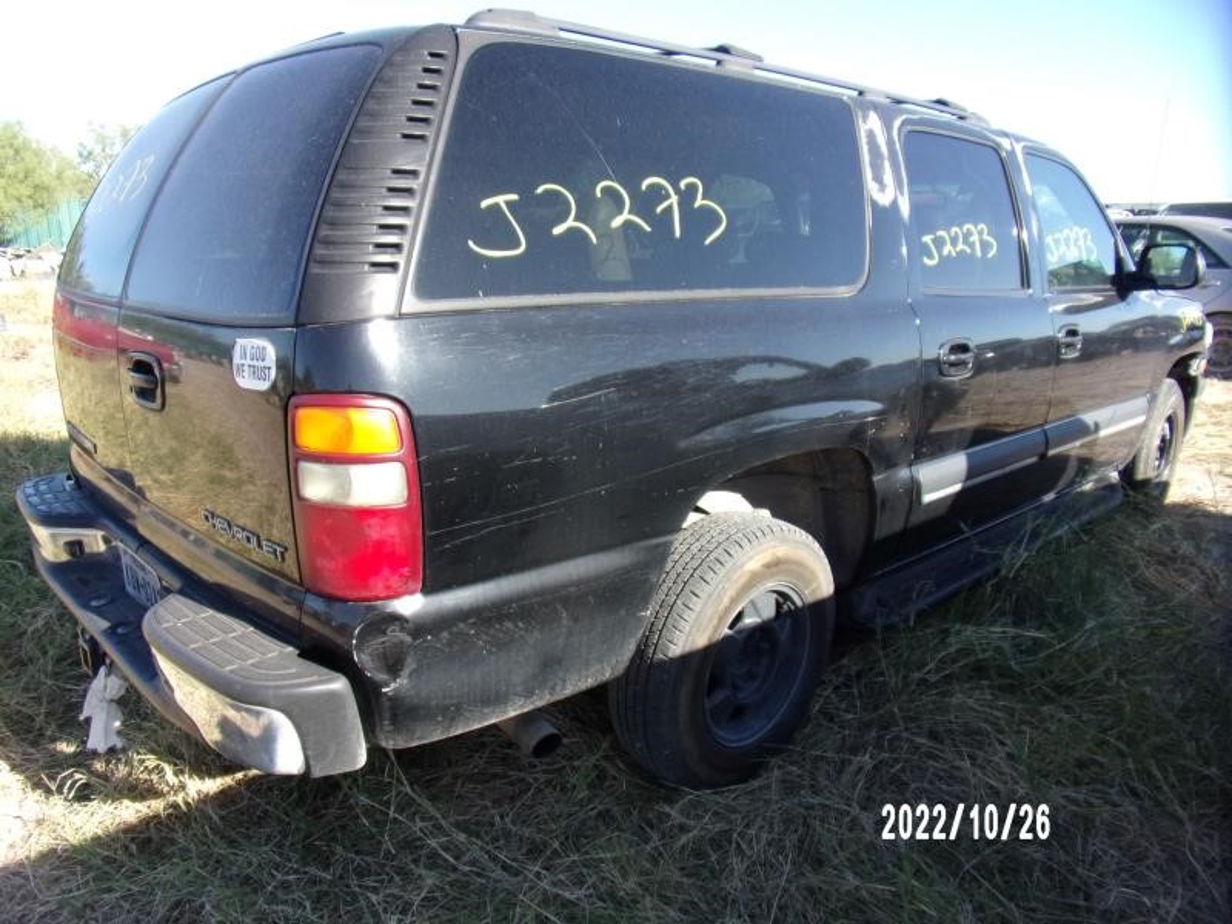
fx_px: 854
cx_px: 616
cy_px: 462
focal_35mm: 24
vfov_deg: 56.8
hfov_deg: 71.6
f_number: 3.3
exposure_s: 1/300
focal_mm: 4.3
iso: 80
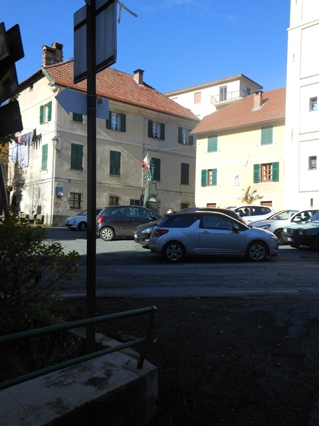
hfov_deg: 42.9
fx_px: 405
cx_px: 160
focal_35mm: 33
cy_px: 213
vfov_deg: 55.4
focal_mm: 6
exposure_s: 1/640
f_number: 3.5
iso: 80
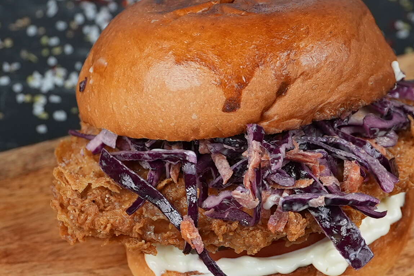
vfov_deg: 7.6
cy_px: 178
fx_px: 2082
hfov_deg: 11.3
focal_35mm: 181
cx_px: 291
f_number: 4
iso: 400
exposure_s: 1/160
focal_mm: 50
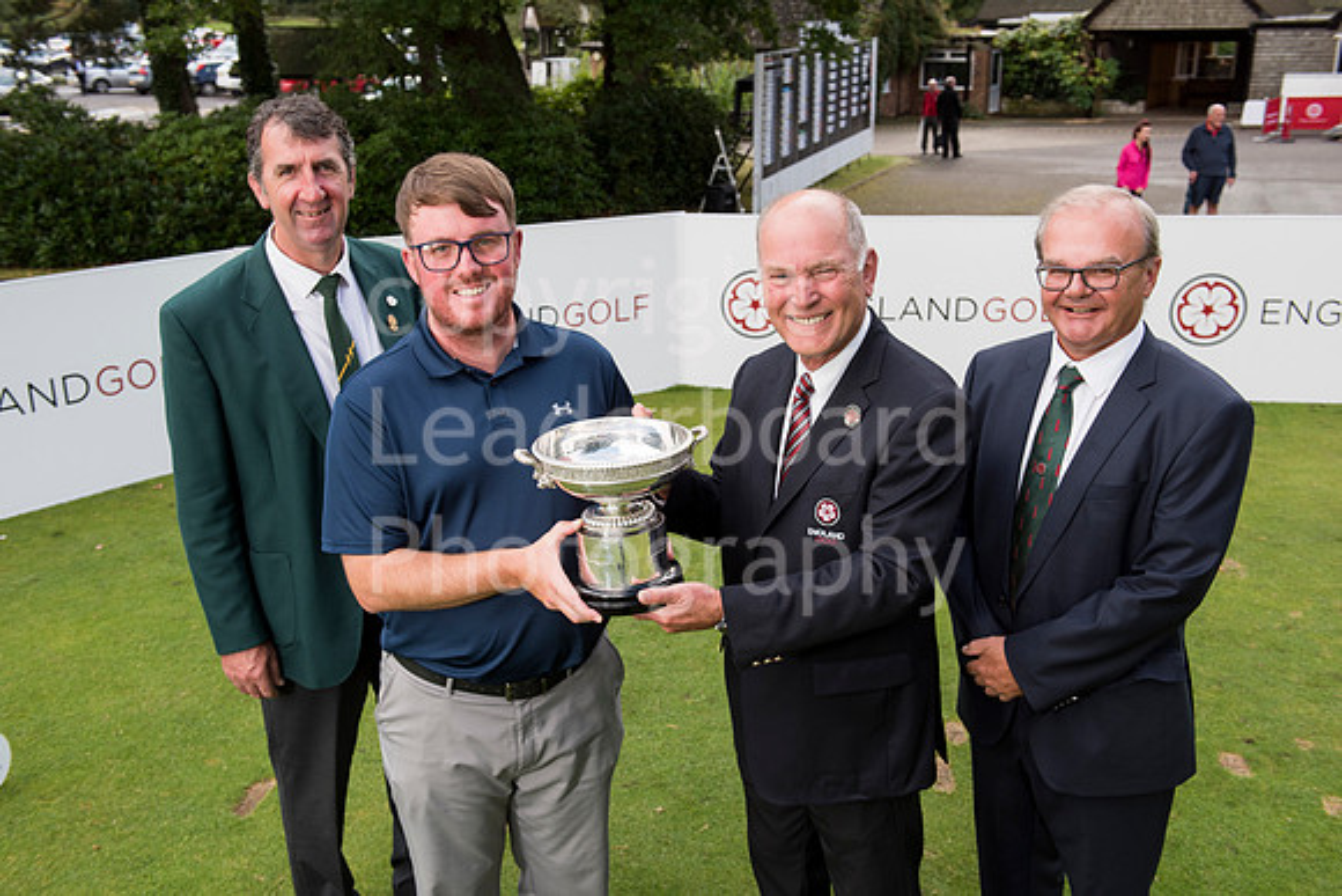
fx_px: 1305
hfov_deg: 54.4
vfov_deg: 37.9
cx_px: 671
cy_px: 448
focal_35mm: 35
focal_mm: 35
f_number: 5.6
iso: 250
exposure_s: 1/200
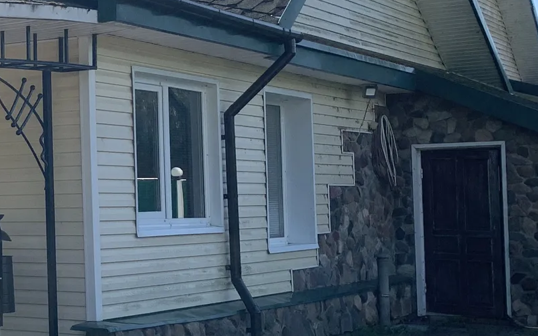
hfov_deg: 23.0
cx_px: -116
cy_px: 165
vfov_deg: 15.9
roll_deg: +0.8
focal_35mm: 82
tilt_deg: +2.0
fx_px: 1202
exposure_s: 1/1661
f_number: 1.8
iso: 25
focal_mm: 4.25
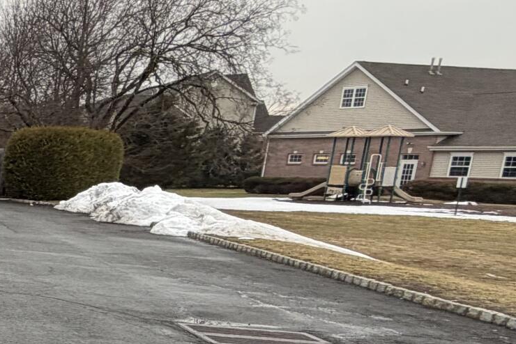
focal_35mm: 59
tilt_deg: -11.1
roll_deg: -0.8
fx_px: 846
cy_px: 327
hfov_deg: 22.3
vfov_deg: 22.3
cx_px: -388
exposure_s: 1/153
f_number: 2.2
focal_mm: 2.22
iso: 40
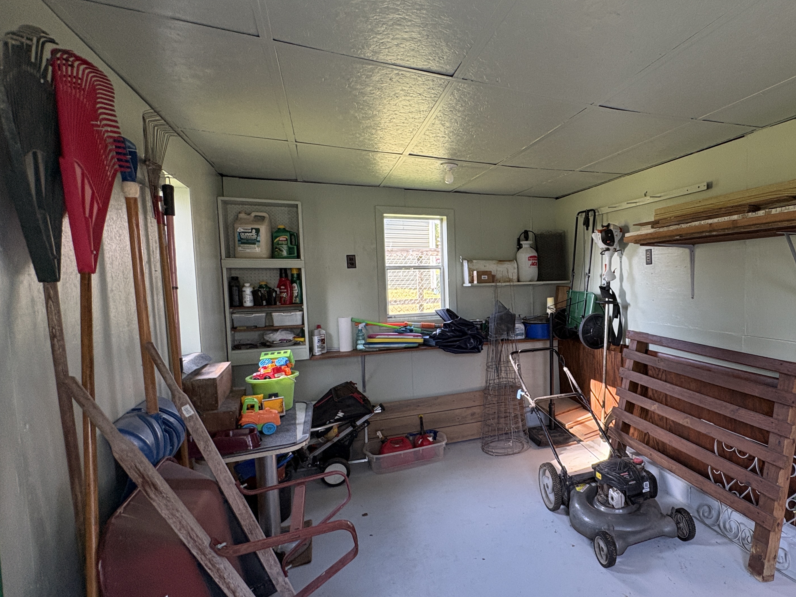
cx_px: 548
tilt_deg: -2.3
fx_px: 460
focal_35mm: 20
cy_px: 306
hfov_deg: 78.3
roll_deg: +0.3
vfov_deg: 66.0
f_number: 2.2
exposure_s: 1/80
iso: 200
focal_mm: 2.22
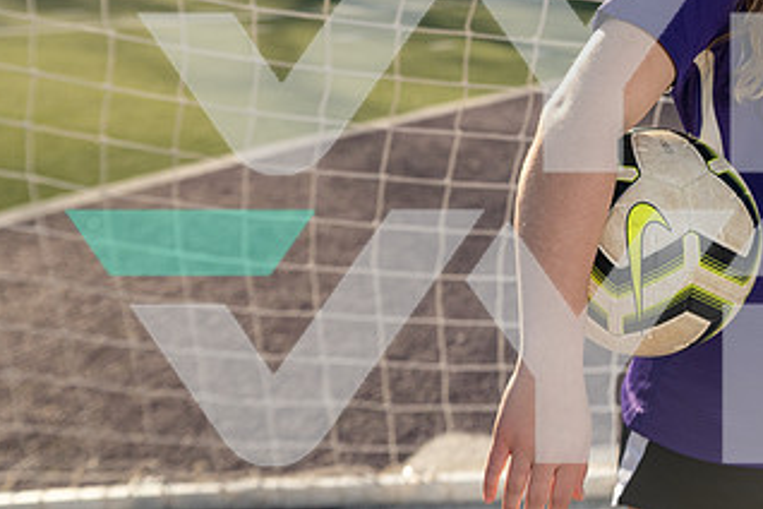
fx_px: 1971
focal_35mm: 93
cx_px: 684
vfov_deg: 14.5
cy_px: 47
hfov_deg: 21.4
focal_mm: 51
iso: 200
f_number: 4.5
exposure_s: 1/250
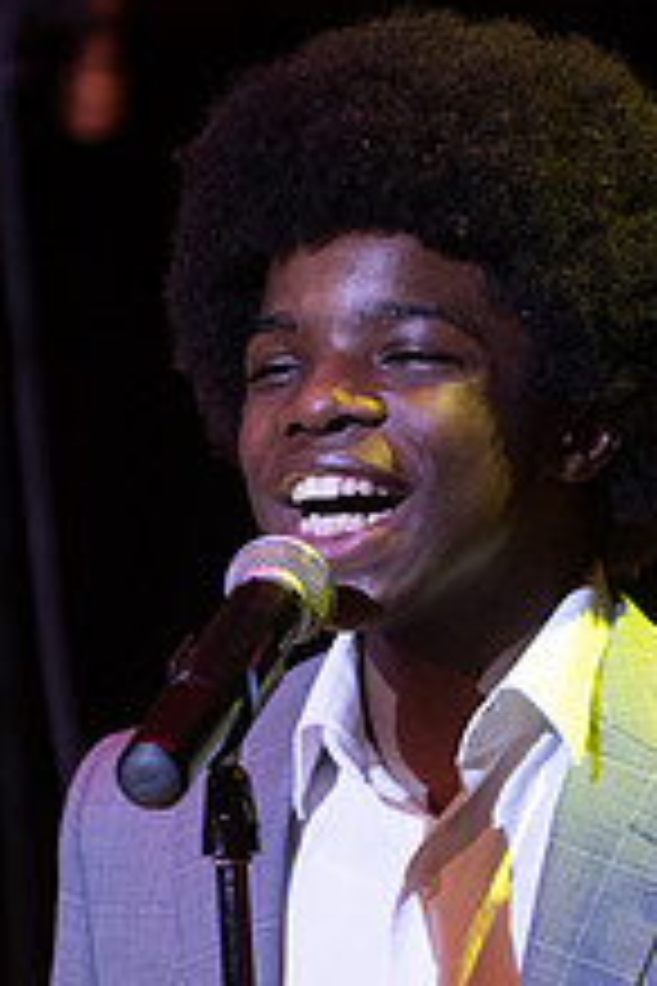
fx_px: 16889
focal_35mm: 617
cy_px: 738
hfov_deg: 2.2
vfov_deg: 3.3
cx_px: 405
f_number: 2.8
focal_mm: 200
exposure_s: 1/200
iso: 1600
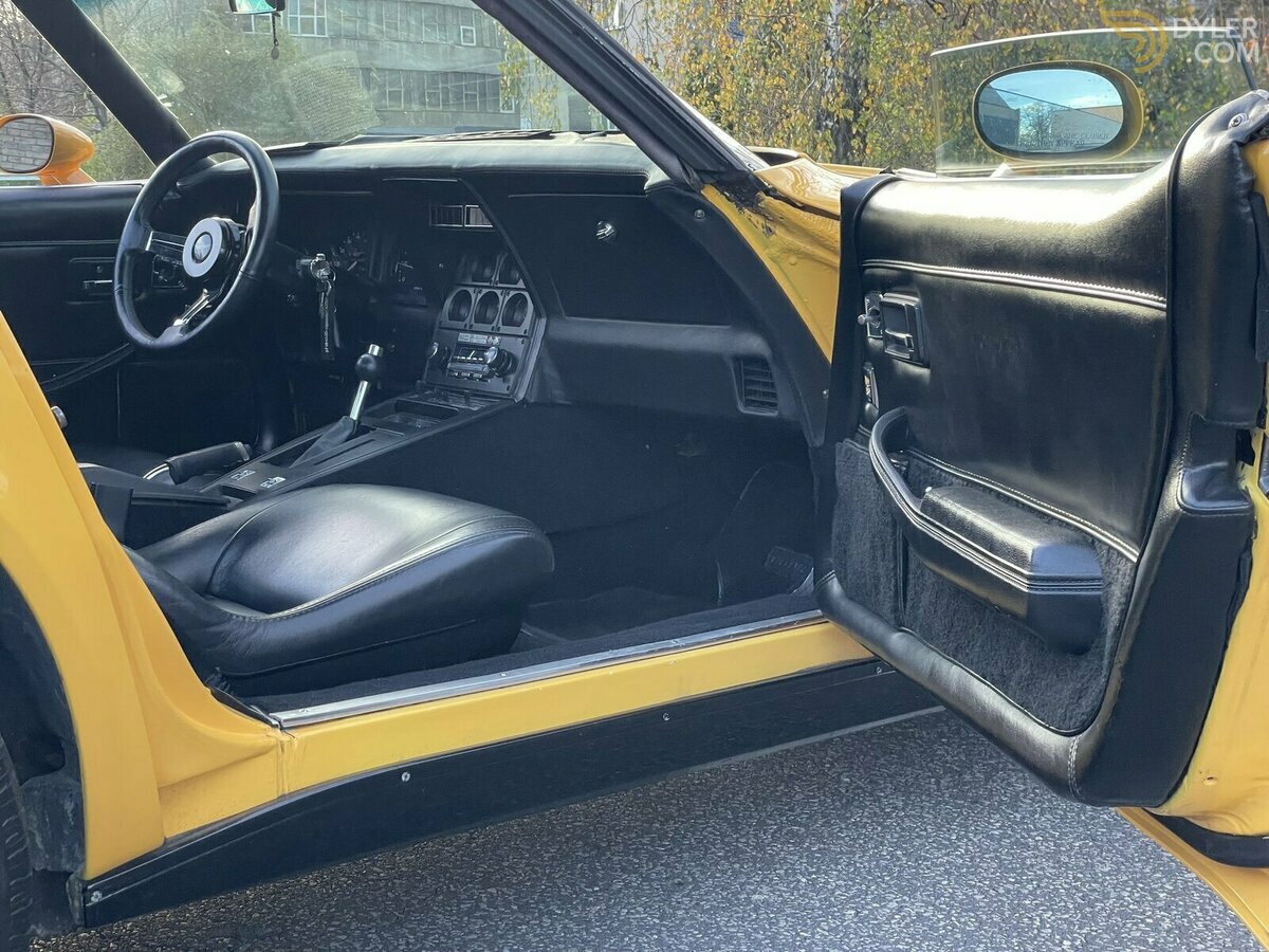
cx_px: 634
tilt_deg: -7.1
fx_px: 1906
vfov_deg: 28.0
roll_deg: +0.7
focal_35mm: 52
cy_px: 476
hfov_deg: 36.8
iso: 200
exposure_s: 1/99
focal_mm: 6
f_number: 2
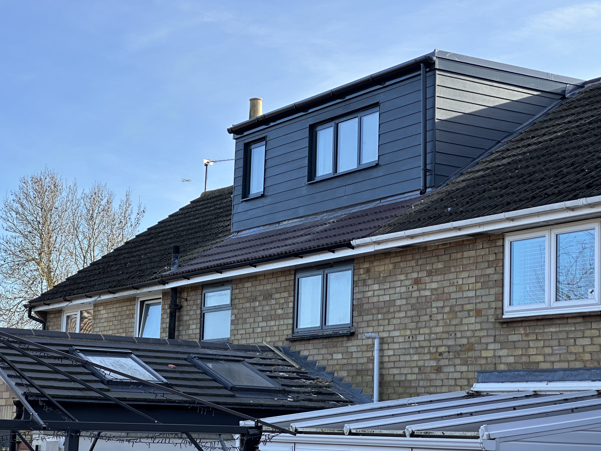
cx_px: 300
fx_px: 1337
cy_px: 226
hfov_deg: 25.3
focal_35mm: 77
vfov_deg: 19.1
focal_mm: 9
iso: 32
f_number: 2.8
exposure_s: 1/374
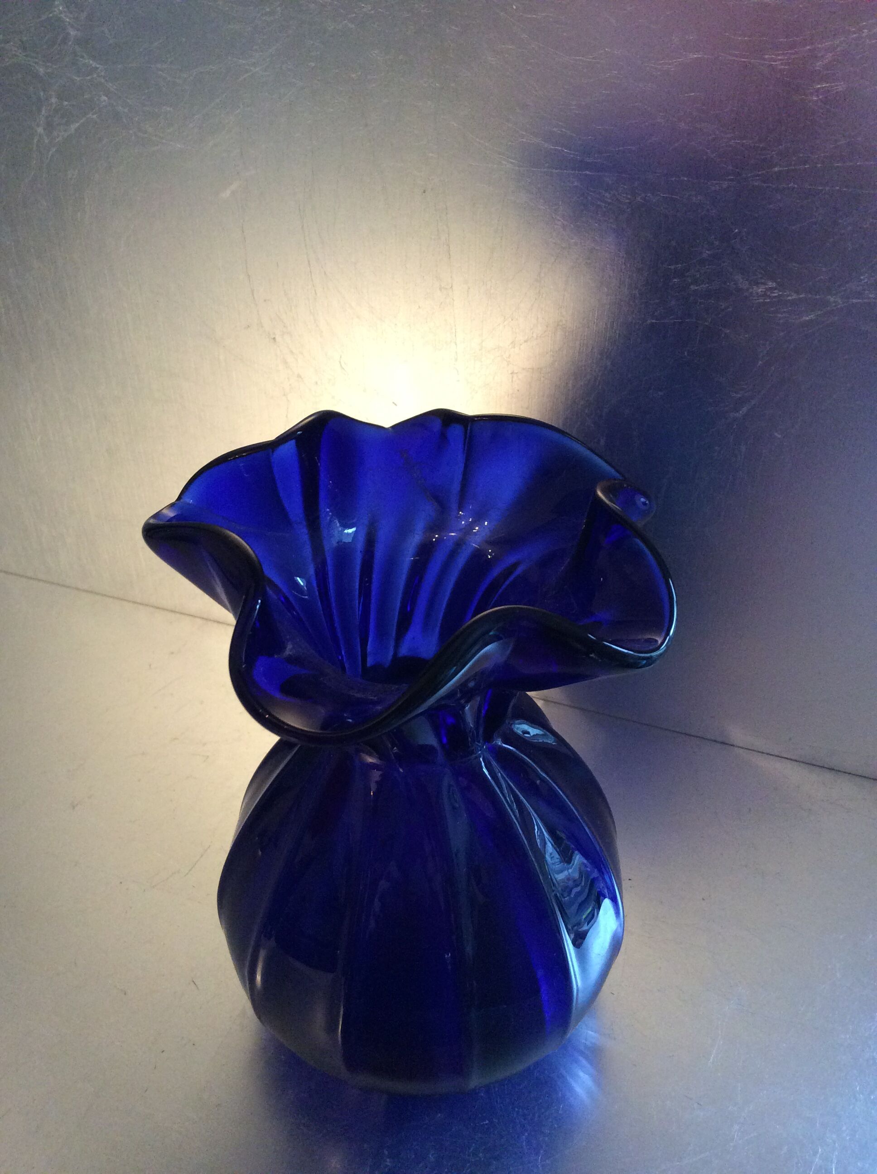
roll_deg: +2.1
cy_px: 587
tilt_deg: -38.4
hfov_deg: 44.1
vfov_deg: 56.9
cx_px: 438
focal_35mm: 32
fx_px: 1084
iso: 200
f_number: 2.4
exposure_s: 1/25
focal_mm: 3.3
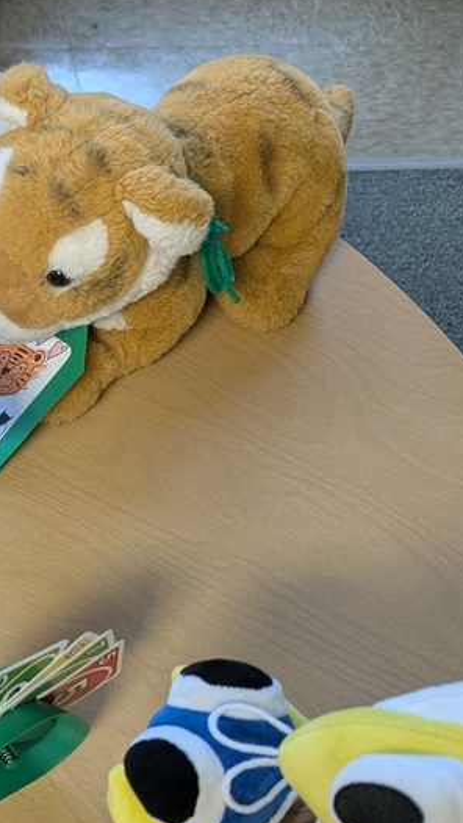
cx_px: -203
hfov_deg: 20.6
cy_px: 569
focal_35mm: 51
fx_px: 1113
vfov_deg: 39.9
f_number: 1.85
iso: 218
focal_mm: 6.81
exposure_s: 1/23.8
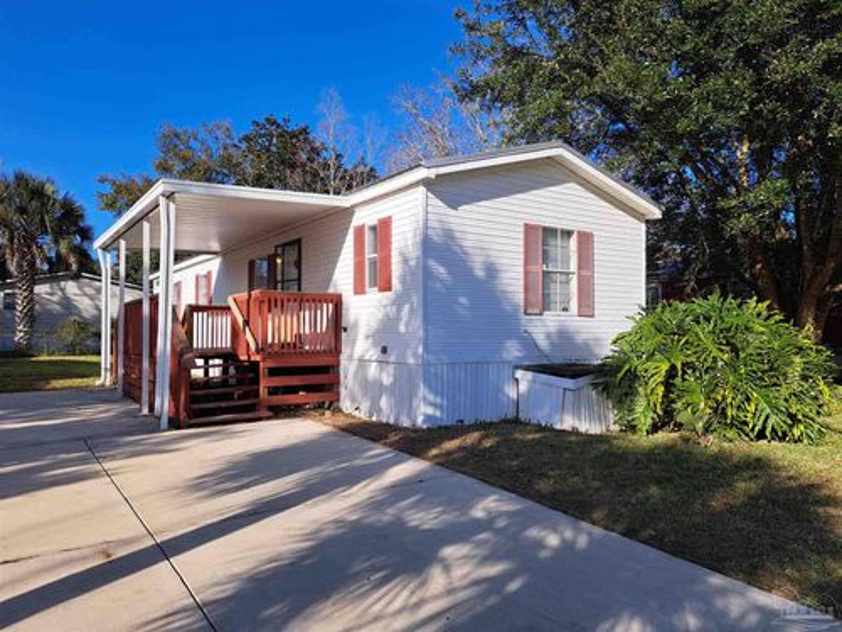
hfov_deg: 71.6
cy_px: 316
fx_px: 584
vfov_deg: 56.8
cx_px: 421
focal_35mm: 24
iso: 50
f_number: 1.8
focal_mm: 5.23
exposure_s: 1/1294
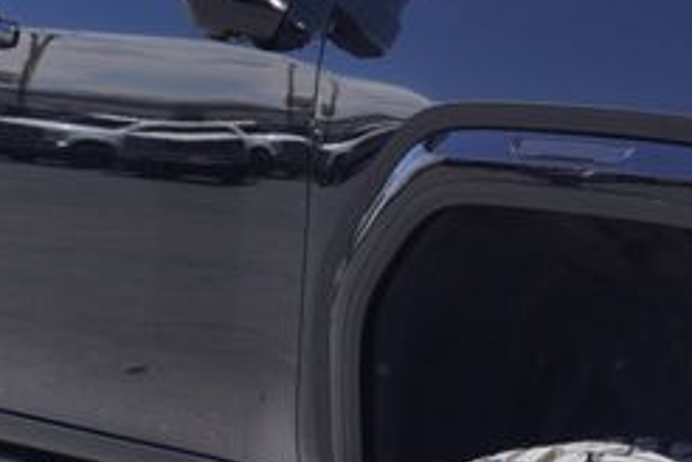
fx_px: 2883
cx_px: 549
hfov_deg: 13.6
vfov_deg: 9.1
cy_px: 425
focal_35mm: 150
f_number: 7.1
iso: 100
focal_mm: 24
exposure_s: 1/160
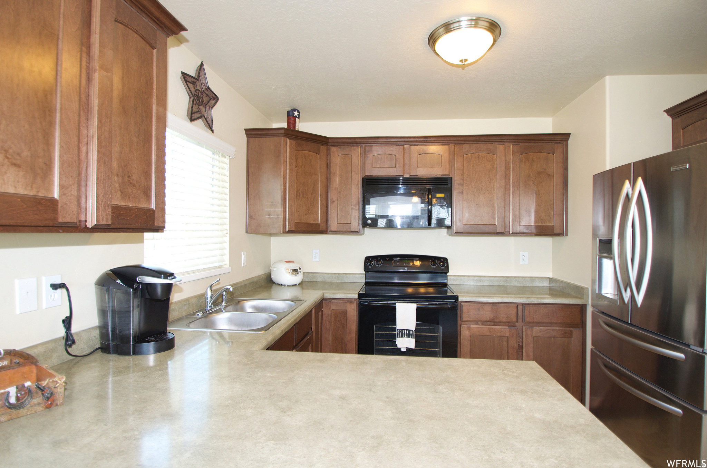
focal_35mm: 17
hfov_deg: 92.6
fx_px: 338
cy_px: 234
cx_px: 354
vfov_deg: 69.4
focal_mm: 11.5
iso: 250
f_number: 4
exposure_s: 1/60
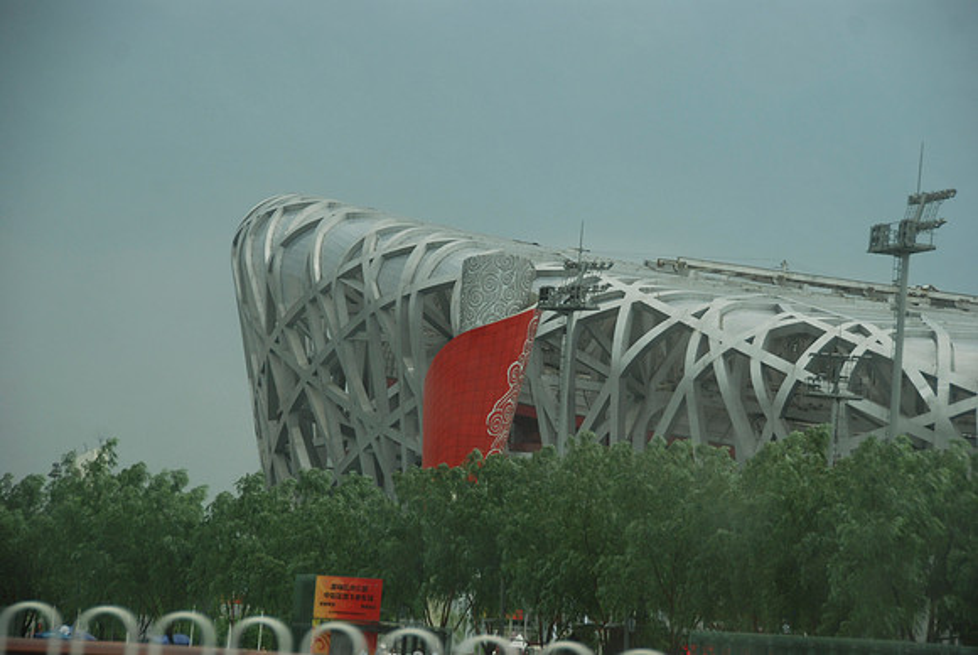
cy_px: 328
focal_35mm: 142
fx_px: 3875
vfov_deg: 9.7
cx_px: 489
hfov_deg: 14.4
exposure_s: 1/125
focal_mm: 95
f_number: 5.3
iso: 200
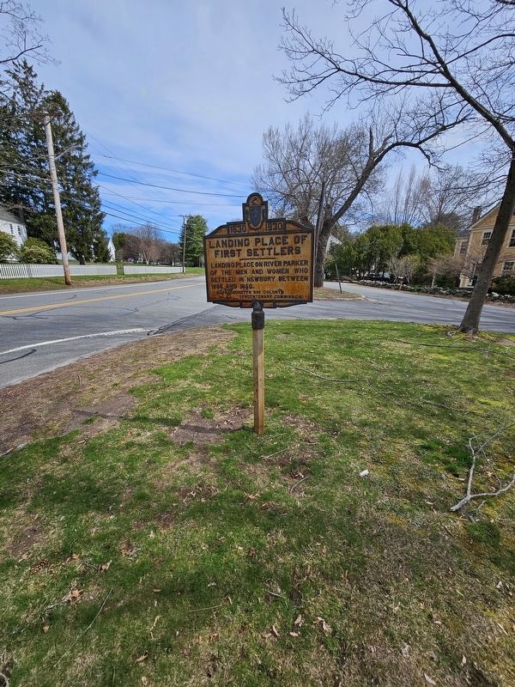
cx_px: 258
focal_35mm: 13
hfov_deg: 89.9
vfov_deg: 106.2
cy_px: 344
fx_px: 258
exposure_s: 1/2544
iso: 50
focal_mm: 2.2
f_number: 2.2
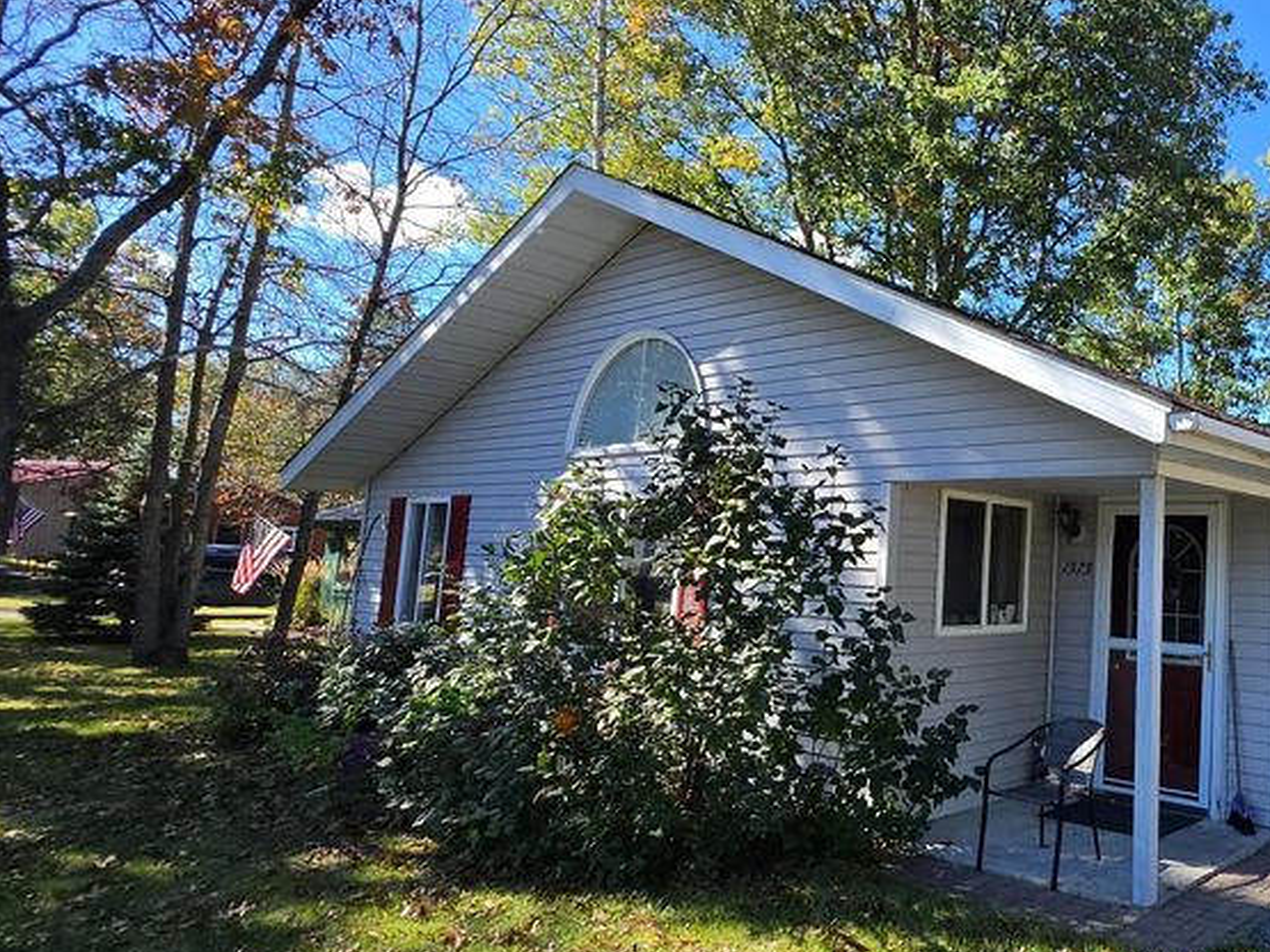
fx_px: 880
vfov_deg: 56.8
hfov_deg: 61.0
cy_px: 471
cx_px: 1133
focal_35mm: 24
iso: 32
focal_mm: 2.2
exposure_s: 1/572
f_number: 1.9
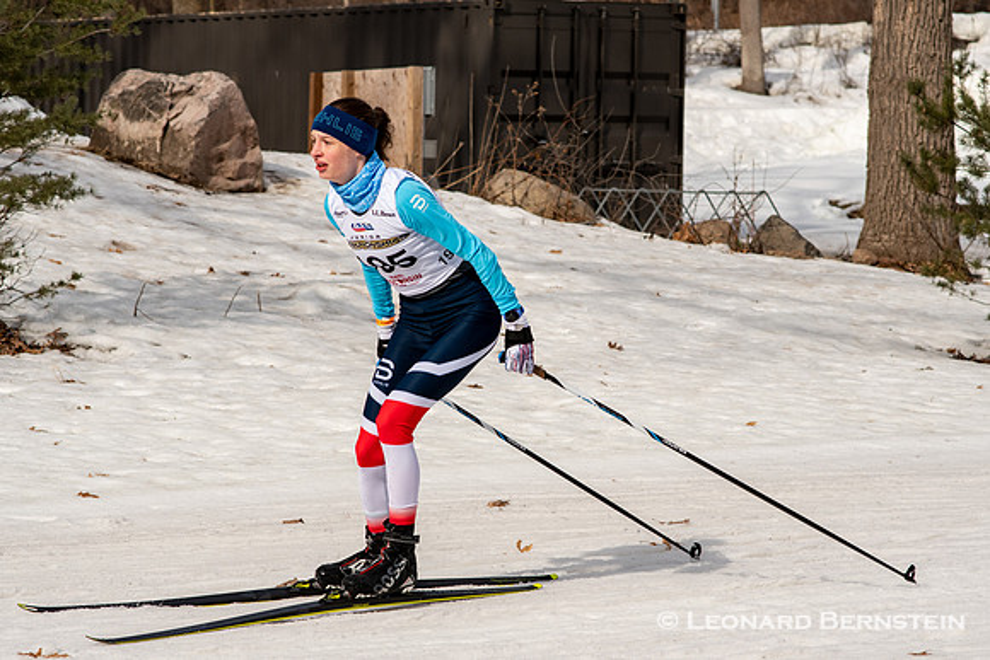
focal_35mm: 128
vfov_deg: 10.8
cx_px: 495
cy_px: 330
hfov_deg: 16.1
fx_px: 3507
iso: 400
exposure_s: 1/2000
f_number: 6.3
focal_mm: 85
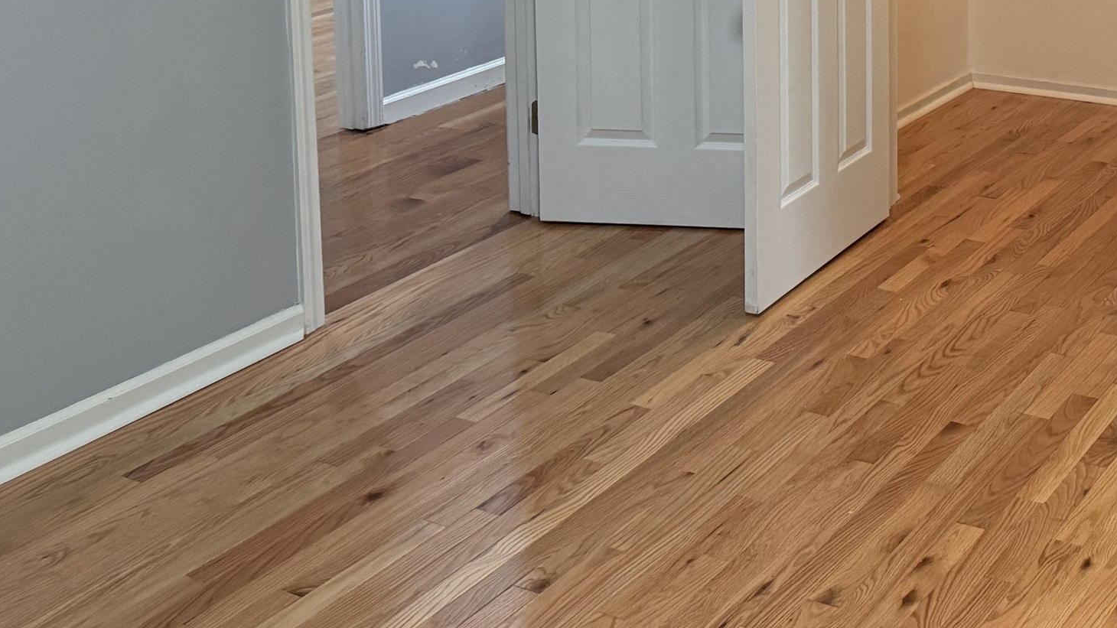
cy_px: -155
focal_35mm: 55
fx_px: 1629
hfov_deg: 36.4
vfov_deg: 20.2
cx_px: 911
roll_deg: -0.1
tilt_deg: -6.3
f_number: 1.78
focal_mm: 6.76
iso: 400
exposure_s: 1/120
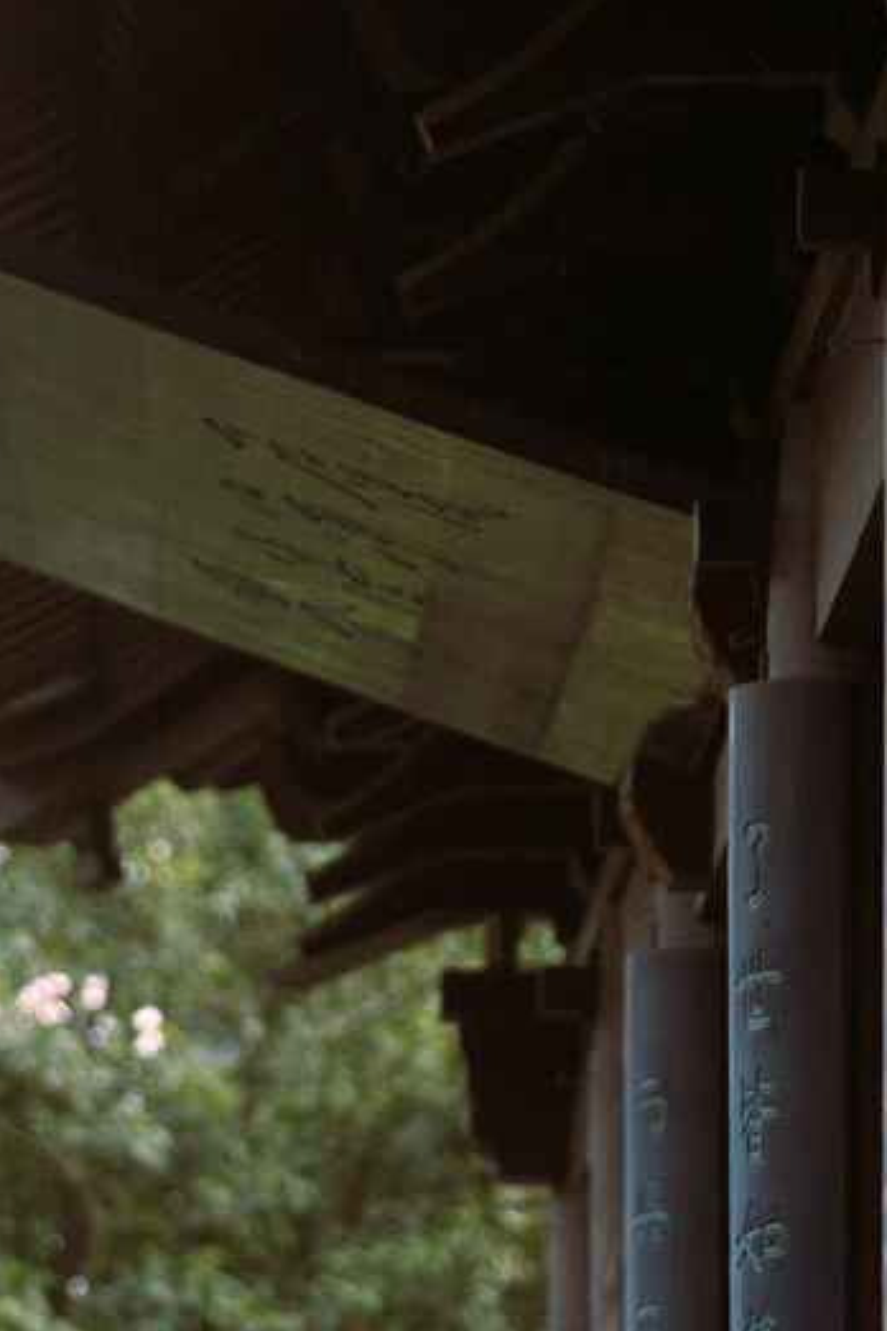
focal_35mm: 347
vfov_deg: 5.9
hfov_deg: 4.0
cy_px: 815
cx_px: 232
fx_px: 12824
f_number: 2.8
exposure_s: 1/800
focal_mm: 115
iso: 500
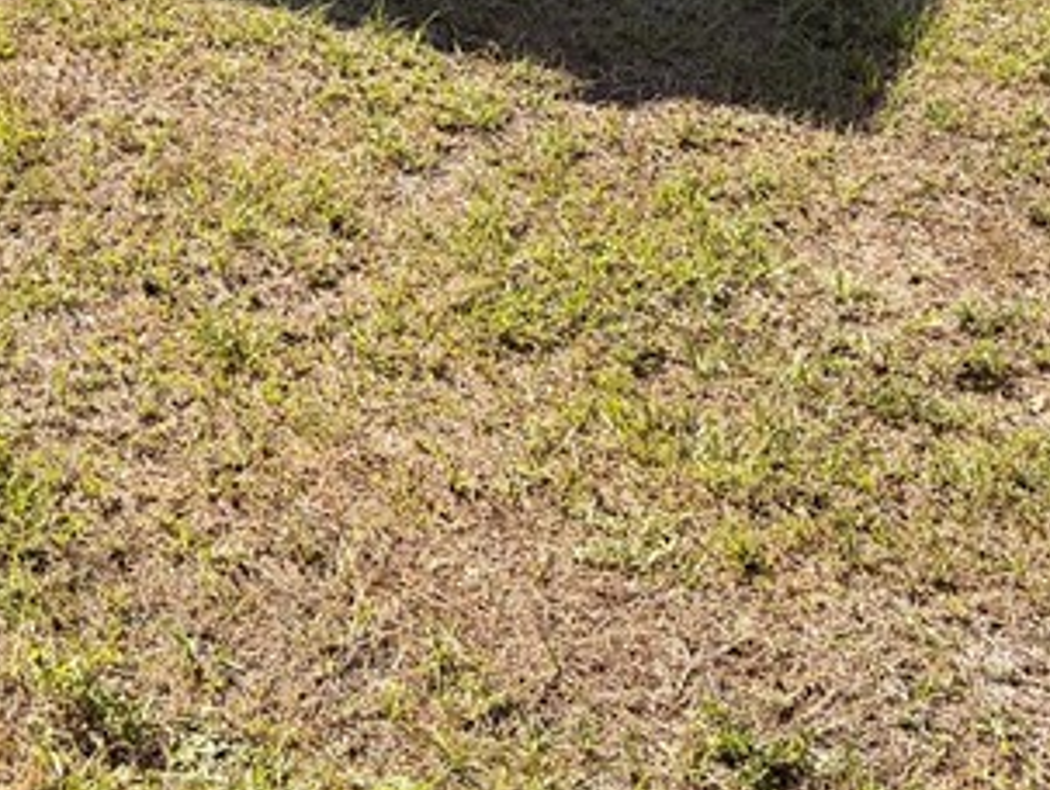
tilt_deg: -10.2
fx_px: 2460
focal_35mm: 81
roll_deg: -0.3
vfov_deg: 16.9
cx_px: 73
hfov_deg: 23.4
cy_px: -326
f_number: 1.78
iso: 80
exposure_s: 1/2232
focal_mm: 6.76
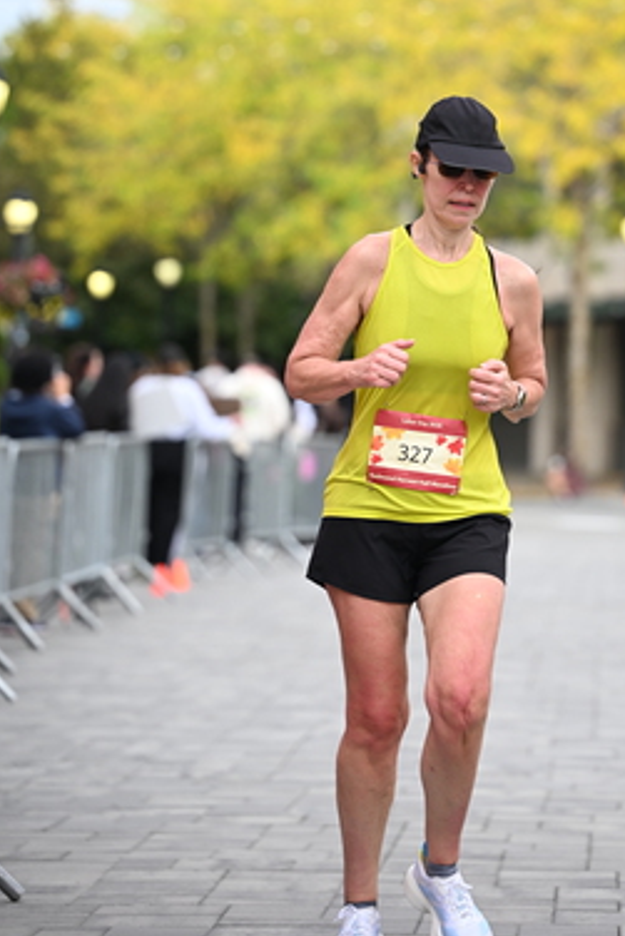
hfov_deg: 7.2
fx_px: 4943
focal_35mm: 190
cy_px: 264
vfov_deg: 10.8
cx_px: 452
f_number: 2.8
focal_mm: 130
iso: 640
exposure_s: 1/1600
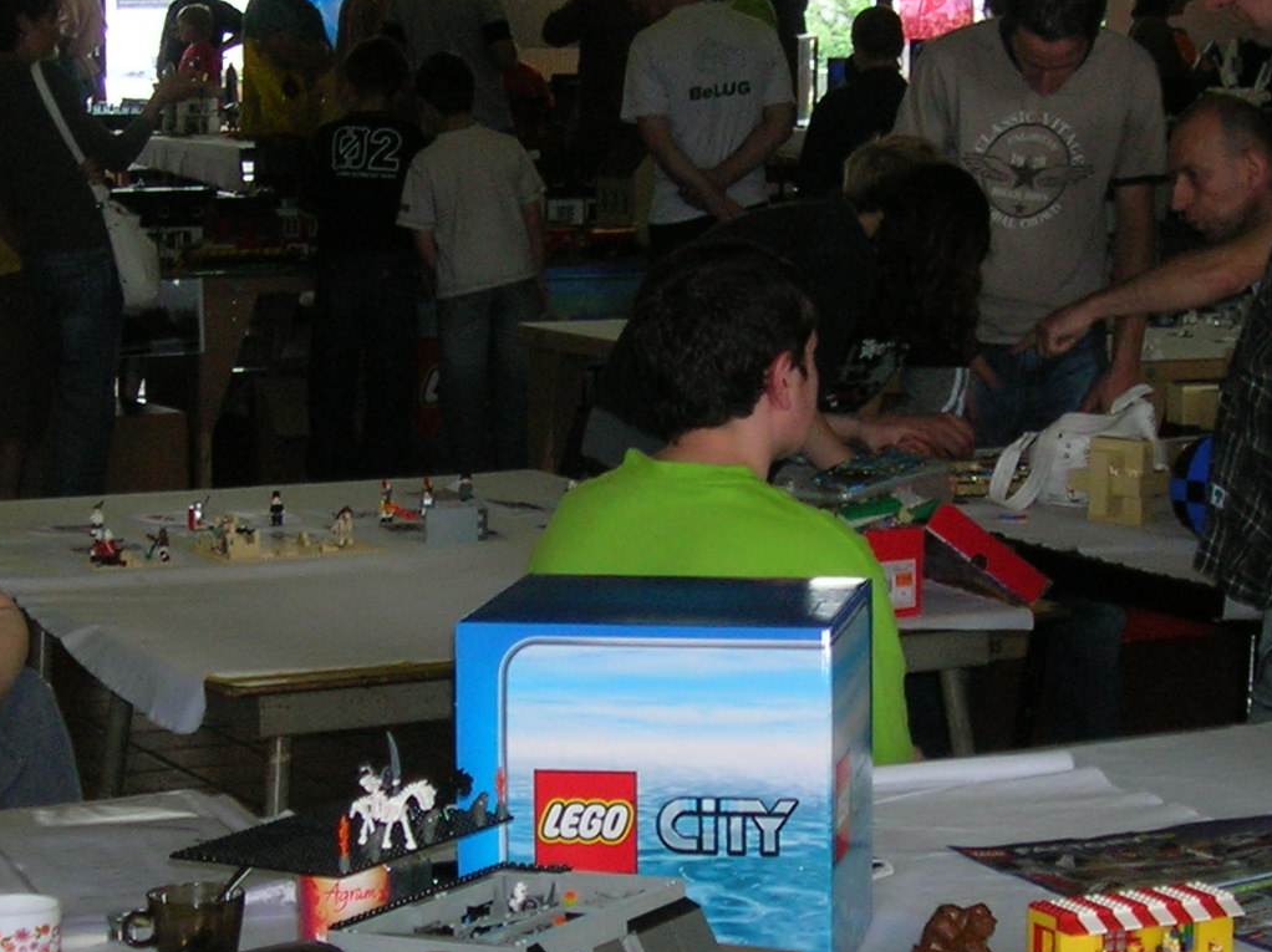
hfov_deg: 19.1
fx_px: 3782
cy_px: 617
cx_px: 647
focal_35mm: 103
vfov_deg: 14.3
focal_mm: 7.7
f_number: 3.2
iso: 86
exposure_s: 1/60.1
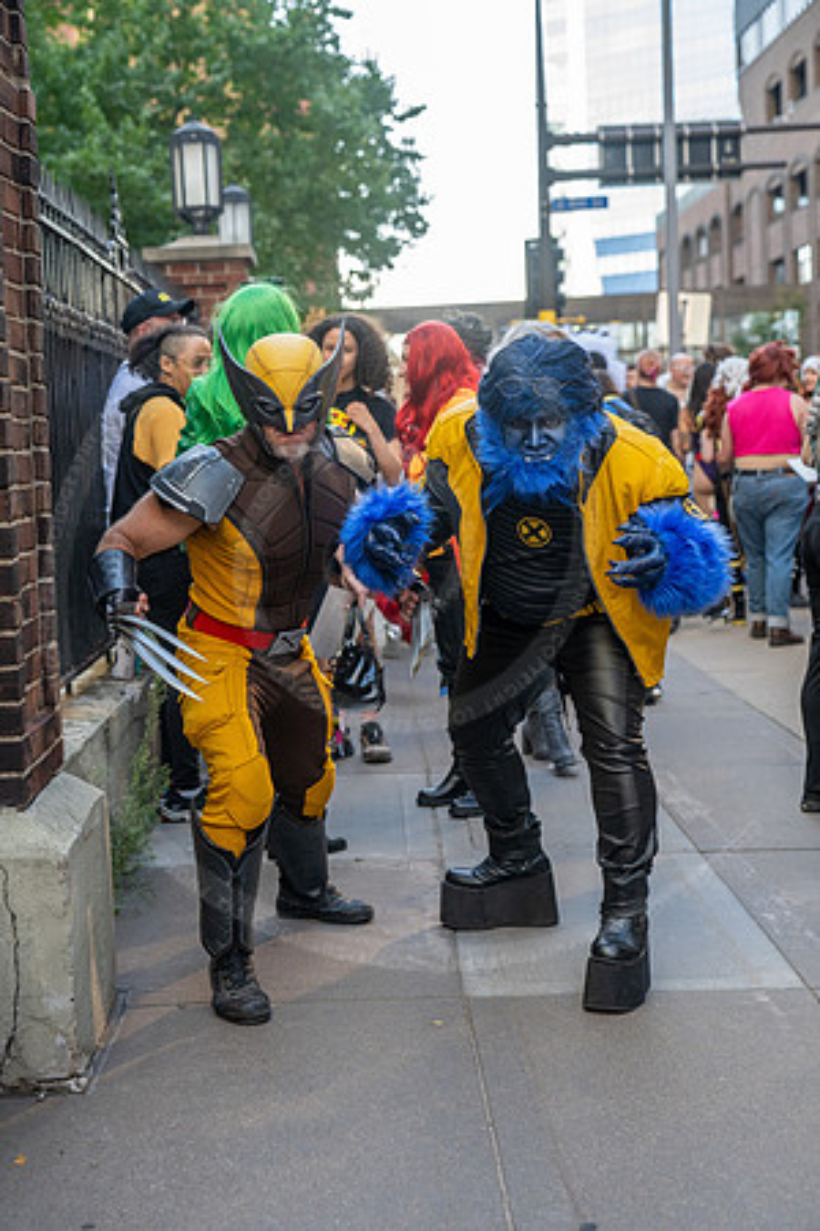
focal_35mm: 56
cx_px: 410
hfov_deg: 24.2
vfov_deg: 35.6
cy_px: 616
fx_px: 1913
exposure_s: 1/500
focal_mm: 56
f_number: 3.5
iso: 1000
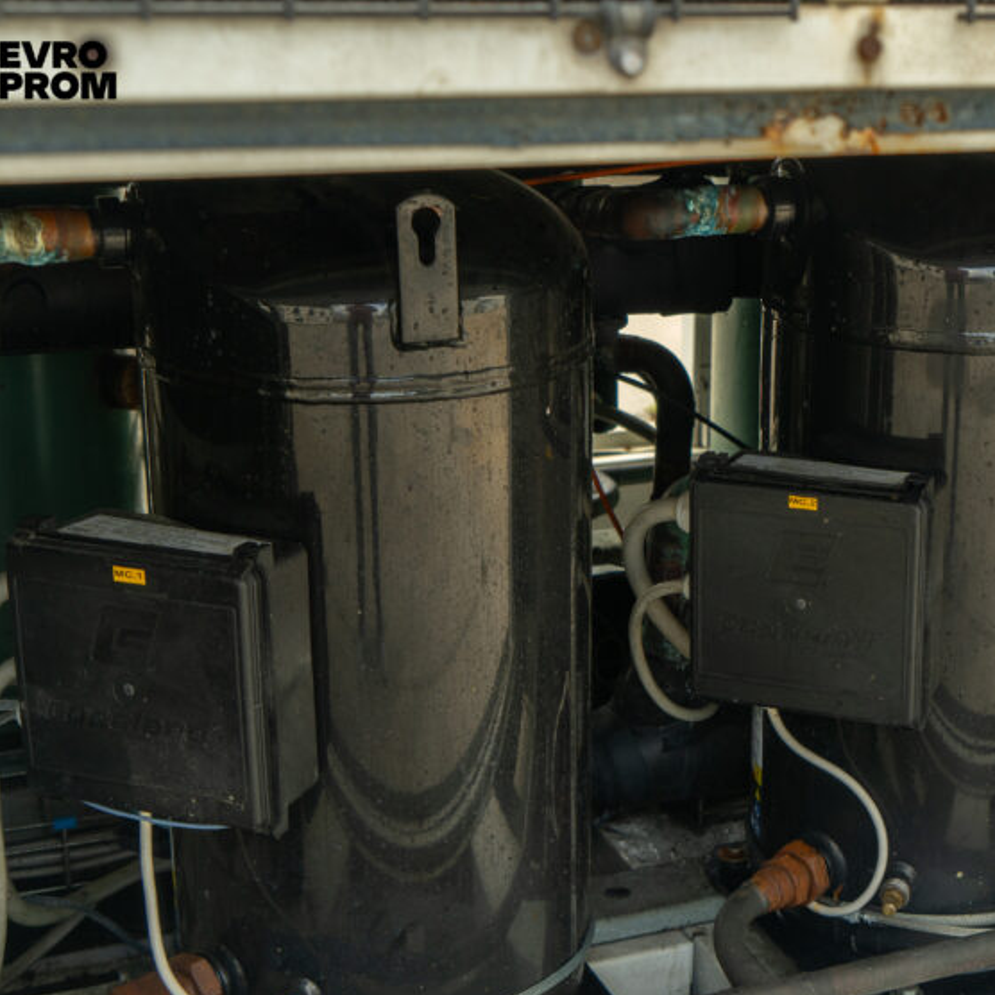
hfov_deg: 27.6
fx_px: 1984
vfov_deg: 28.1
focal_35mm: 61
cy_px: 595
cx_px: 800
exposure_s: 1/50
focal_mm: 39
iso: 250
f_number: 5.6
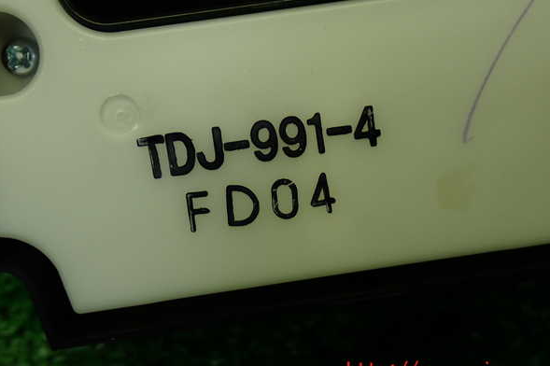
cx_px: 277
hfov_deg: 37.5
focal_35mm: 53
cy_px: 173
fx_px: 809
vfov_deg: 25.5
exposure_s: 1/60
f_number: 3.2
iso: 200
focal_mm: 9.01
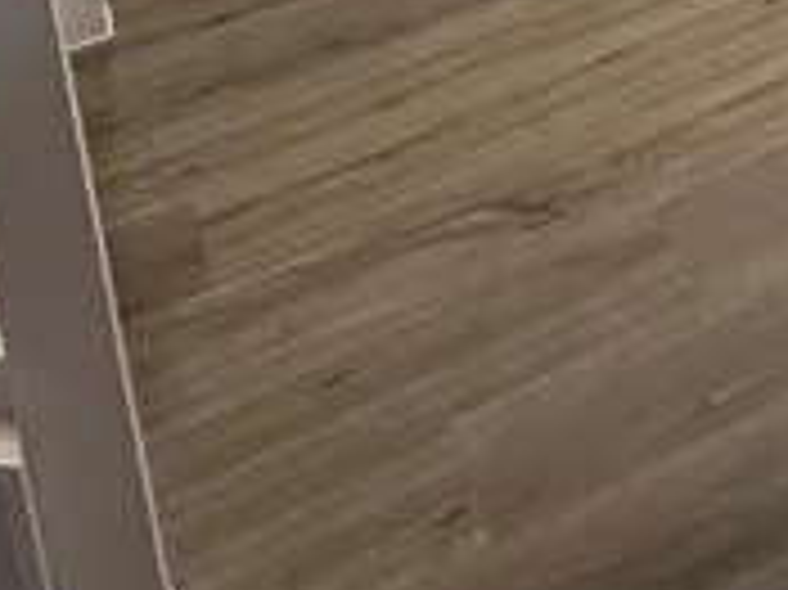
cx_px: 1306
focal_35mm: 82
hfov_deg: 19.5
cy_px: -712
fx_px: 1865
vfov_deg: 14.0
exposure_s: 1/120
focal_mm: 2.22
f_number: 2.2
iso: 320
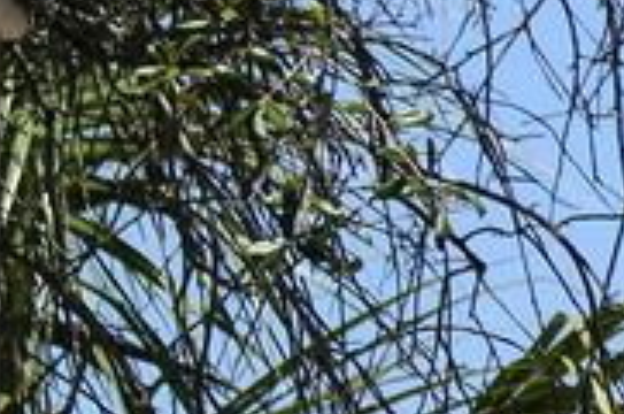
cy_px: 638
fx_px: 15140
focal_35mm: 875
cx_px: -731
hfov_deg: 2.4
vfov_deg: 1.6
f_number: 4.6
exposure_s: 1/458
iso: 50
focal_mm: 49
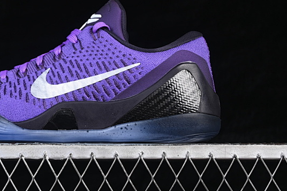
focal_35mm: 112
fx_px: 893
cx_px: 74
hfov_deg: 18.2
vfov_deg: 12.2
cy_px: 53
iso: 160
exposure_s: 1/60
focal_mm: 50
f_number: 6.3
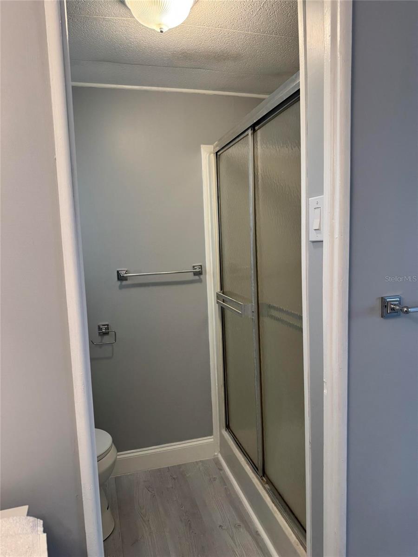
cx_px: 209
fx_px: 386
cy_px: 278
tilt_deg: -6.2
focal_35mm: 24
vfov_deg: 71.6
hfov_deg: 56.8
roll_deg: +2.7
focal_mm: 6.76
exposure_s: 1/120
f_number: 1.78
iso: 160
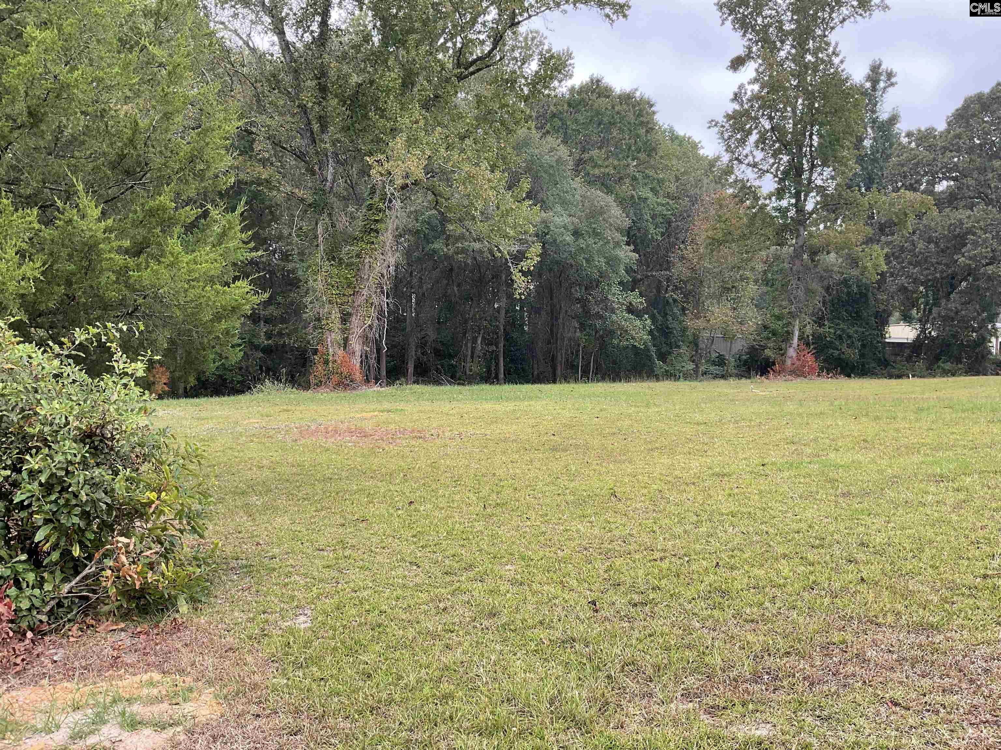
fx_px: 839
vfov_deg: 48.2
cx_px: 500
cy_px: 375
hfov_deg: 61.7
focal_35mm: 29
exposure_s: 1/149
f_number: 1.8
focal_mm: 3
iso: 16
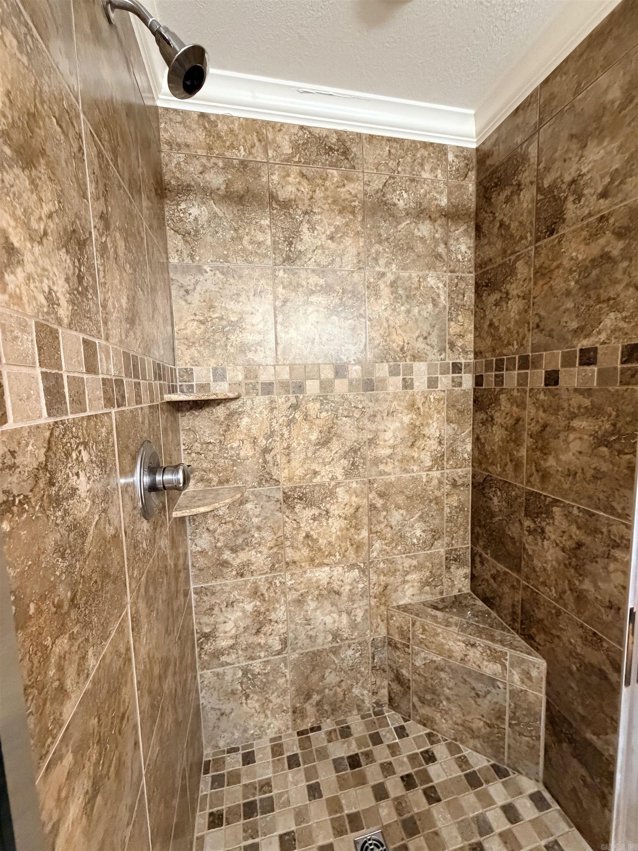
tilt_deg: -5.8
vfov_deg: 102.1
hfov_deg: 85.7
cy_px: 426
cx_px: 319
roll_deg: +1.2
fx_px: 344
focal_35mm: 14
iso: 800
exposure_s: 1/60
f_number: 2.2
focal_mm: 2.22
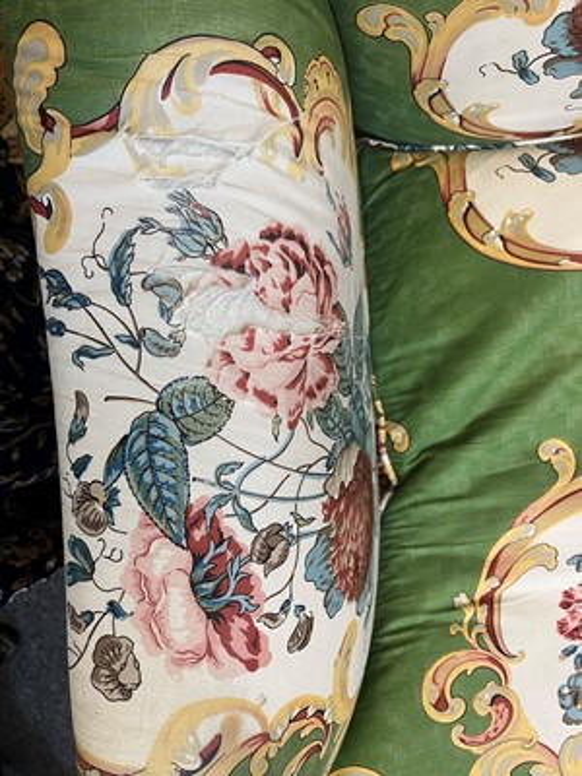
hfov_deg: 53.1
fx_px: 583
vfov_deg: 67.3
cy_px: 388
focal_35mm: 26
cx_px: 291
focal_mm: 5.1
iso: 80
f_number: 1.6
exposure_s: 1/50
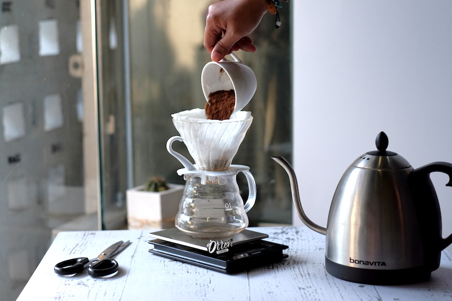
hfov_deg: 24.2
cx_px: 226
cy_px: 150
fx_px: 1054
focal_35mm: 84
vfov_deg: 16.3
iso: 800
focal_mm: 56
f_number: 2.8
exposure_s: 1/100
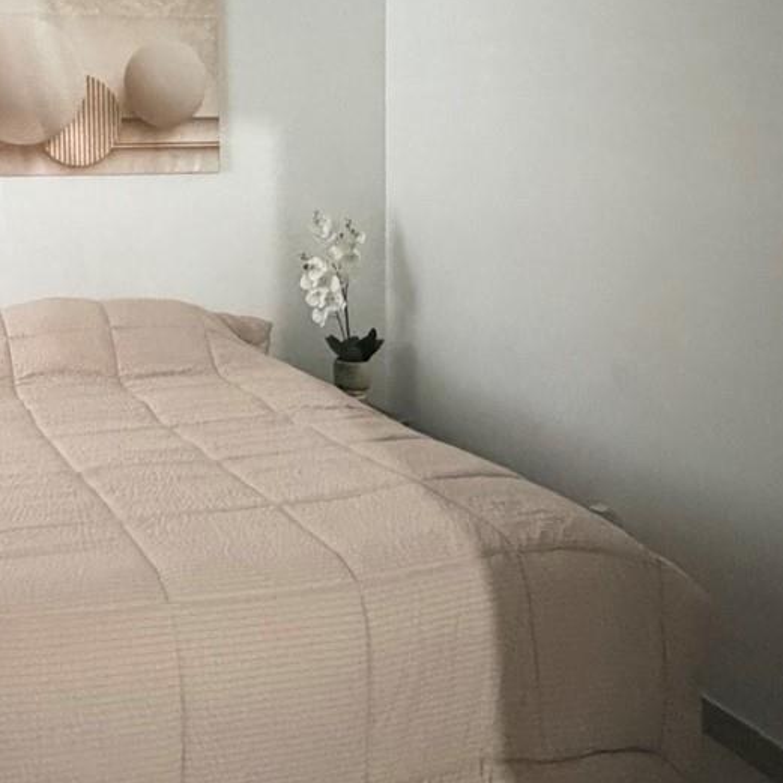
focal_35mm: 38
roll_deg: +1.0
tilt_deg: -4.7
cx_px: 156
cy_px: 219
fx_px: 972
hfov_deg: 41.9
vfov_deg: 42.8
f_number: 2.2
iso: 1000
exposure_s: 1/40
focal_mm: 2.22
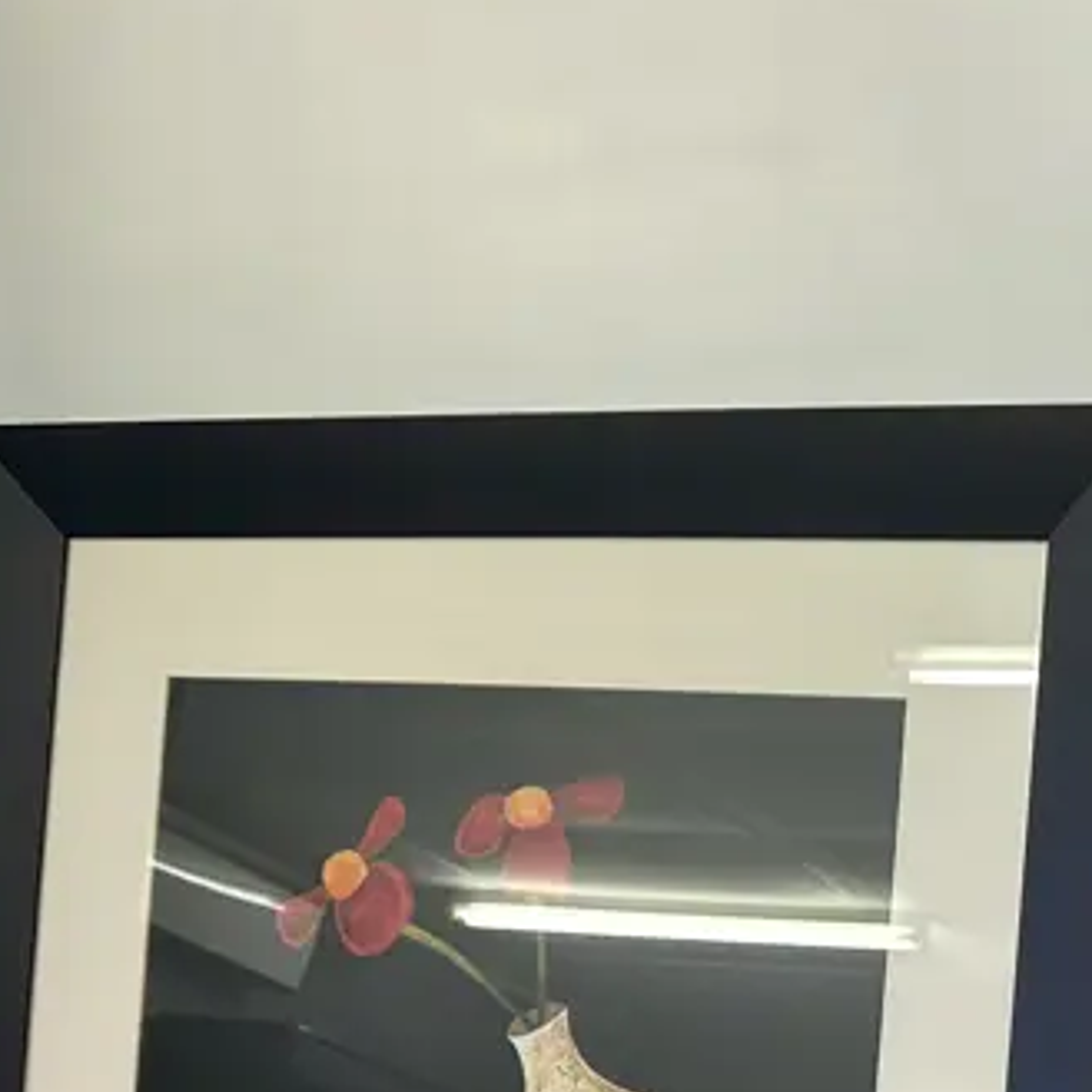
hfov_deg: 23.7
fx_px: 2356
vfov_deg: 24.5
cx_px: 1334
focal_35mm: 66
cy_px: 1182
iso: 125
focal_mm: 6.86
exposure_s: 1/100
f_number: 1.78
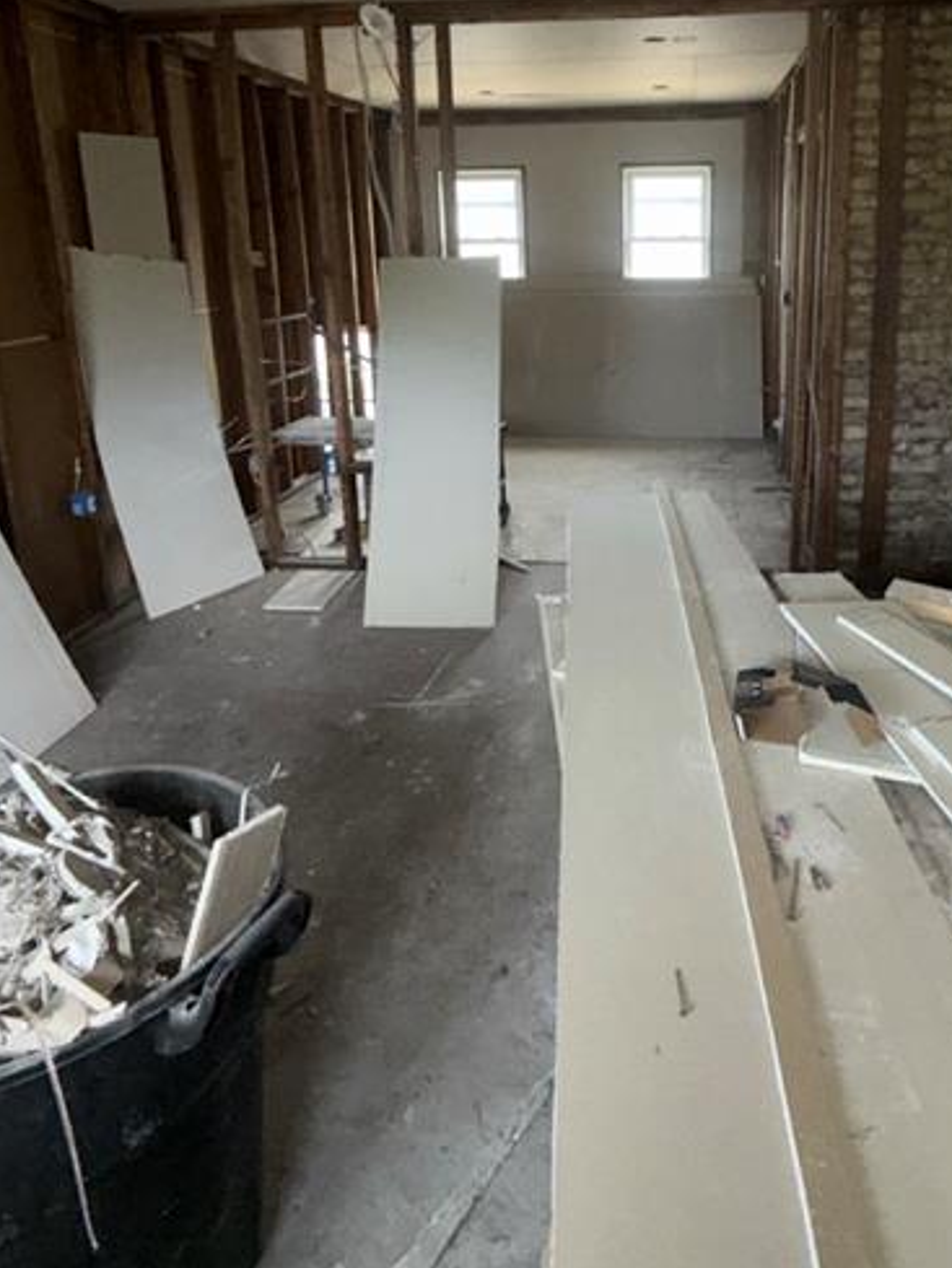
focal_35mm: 22
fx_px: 806
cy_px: 399
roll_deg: -0.5
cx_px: 615
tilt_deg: -12.1
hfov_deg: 60.0
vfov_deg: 73.5
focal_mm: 2.22
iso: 80
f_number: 2.2
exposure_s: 1/122
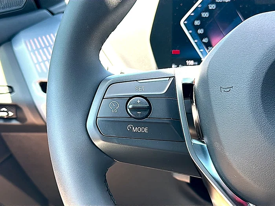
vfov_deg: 34.3
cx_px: 138
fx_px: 334
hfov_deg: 44.8
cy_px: 103
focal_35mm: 42
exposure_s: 1/191
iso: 100
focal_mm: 6.86
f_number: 1.78
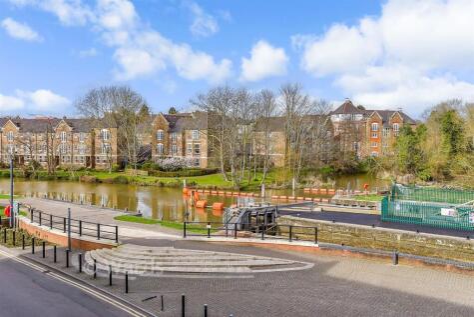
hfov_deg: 71.5
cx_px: 237
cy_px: 158
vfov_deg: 51.3
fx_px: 329
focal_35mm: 25
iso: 160
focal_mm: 17
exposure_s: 1/320
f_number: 8
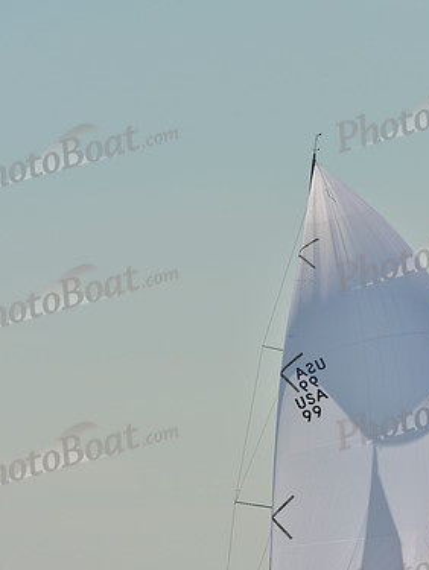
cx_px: 258
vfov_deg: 6.3
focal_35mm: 312
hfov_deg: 4.8
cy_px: 354
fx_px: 5147
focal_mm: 210
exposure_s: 1/1600
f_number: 7.1
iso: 200
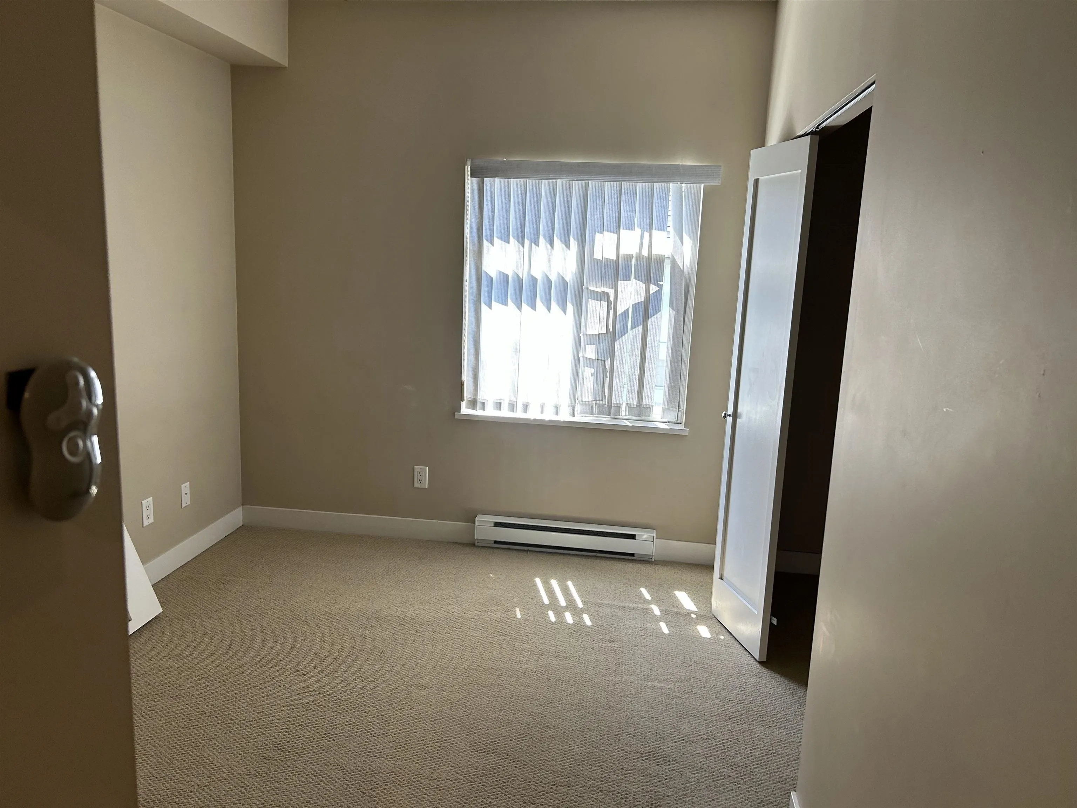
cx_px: 538
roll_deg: -2.5
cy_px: 404
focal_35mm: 26
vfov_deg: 53.1
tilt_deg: -10.6
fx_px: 809
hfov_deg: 67.3
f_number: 1.5
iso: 100
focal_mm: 5.7
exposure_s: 1/120
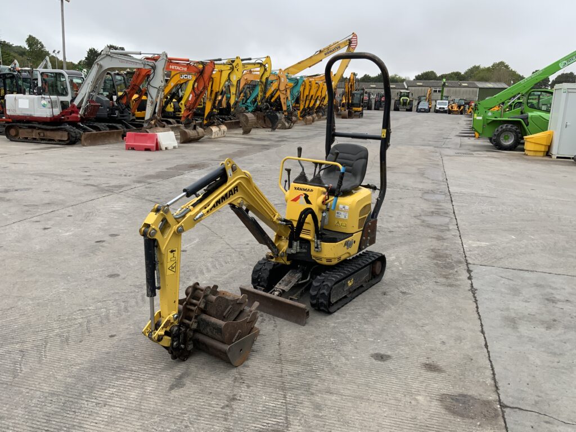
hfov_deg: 61.7
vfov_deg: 48.2
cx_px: 288
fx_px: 483
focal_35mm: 29
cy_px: 216
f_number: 1.8
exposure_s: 1/442
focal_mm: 3
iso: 16
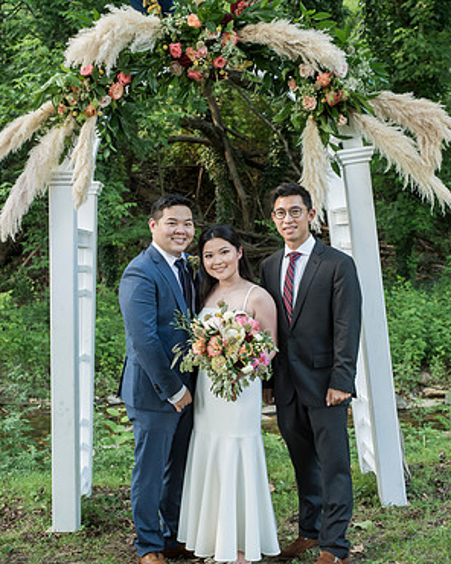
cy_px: 276
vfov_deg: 33.0
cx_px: 227
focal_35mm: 57
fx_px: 951
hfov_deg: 26.7
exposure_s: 1/125
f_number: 5.6
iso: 1250
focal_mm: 50
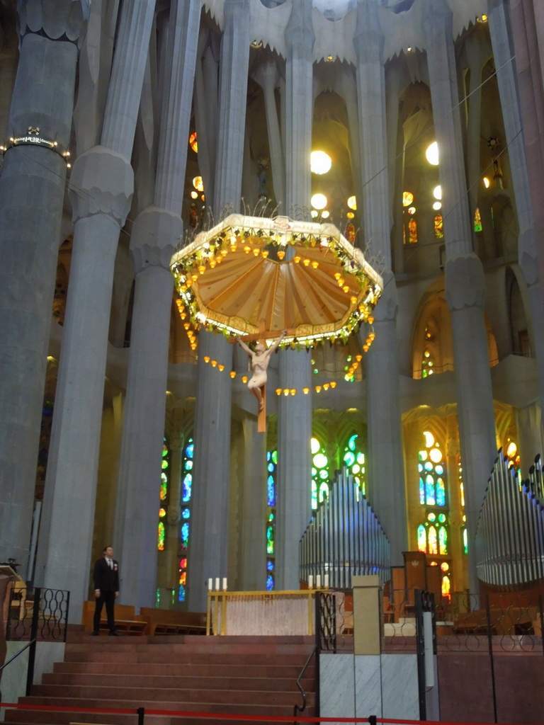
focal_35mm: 39
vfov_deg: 47.9
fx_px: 817
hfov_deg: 36.8
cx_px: 272
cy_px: 362
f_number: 3.8
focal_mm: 7
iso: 400
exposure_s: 1/20
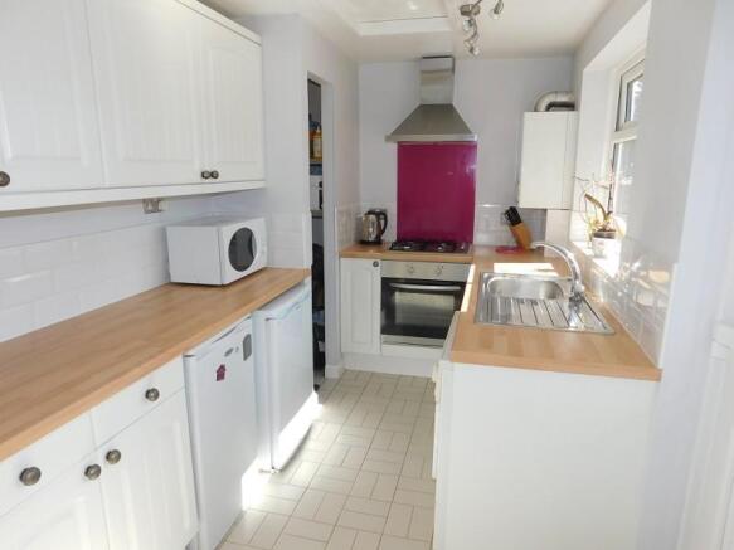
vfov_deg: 58.9
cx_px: 367
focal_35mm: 23
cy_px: 275
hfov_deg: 73.9
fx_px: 488
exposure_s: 1/400
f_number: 3
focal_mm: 4
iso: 125
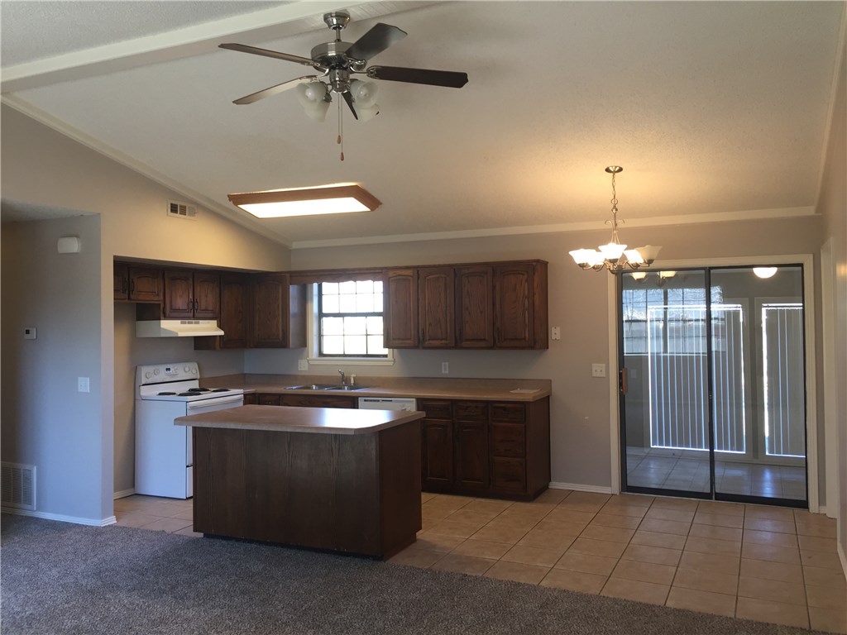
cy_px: 318
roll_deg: -0.4
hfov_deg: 61.7
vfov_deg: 48.2
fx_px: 710
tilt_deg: +0.6
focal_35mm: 29
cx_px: 424
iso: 50
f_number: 2.2
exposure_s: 1/30
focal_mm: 4.15
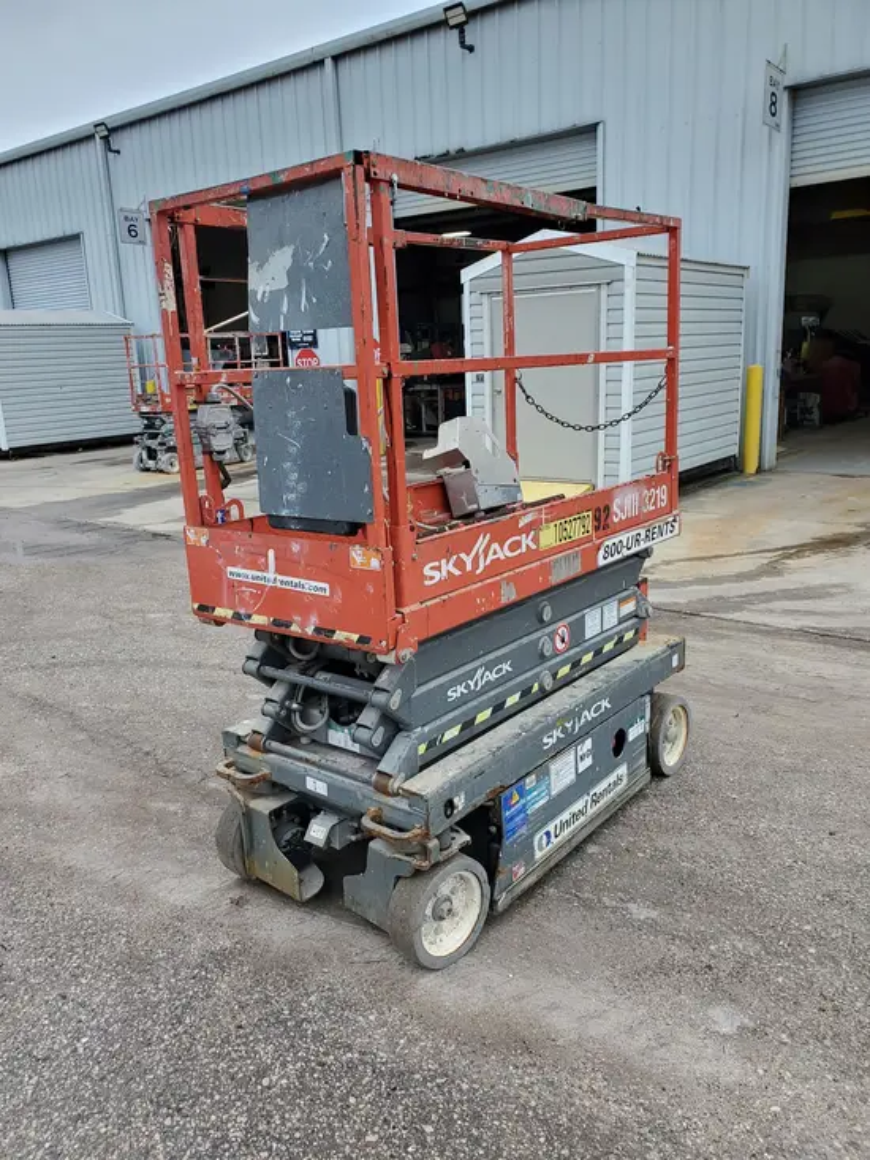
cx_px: 435
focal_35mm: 26
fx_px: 871
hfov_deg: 53.1
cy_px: 580
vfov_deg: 67.3
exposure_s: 1/120
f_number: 2.4
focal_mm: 4.3
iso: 64
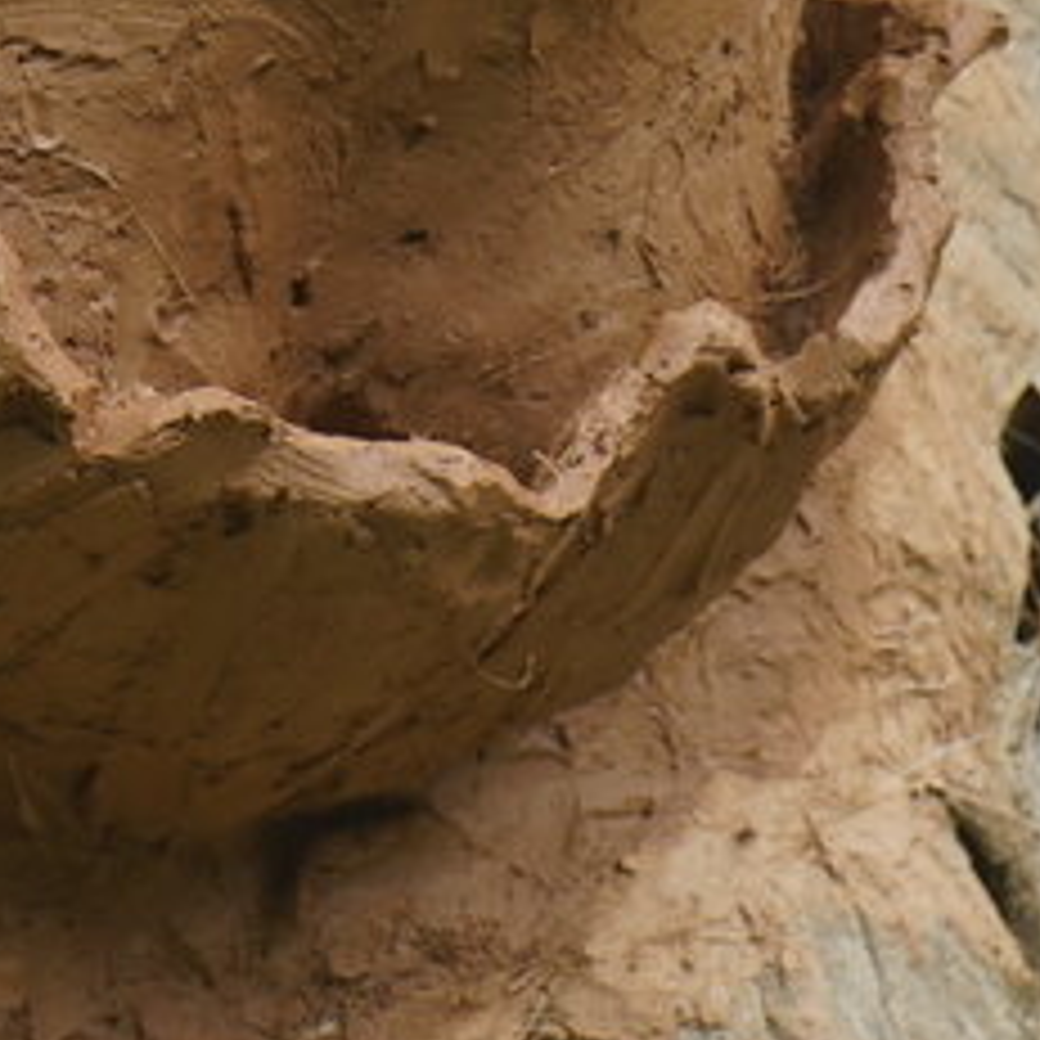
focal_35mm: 309
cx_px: -135
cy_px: -491
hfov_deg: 5.6
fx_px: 10503
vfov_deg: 5.6
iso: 100
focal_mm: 70
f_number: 6.3
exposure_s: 1/80
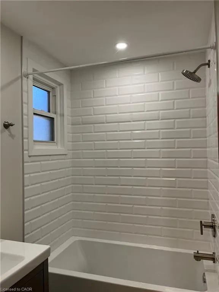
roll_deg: +1.4
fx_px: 219
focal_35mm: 26
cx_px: 110
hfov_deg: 53.1
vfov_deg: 67.3
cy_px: 146
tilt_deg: +0.9
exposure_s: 1/120
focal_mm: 5.1
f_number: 1.6
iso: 64
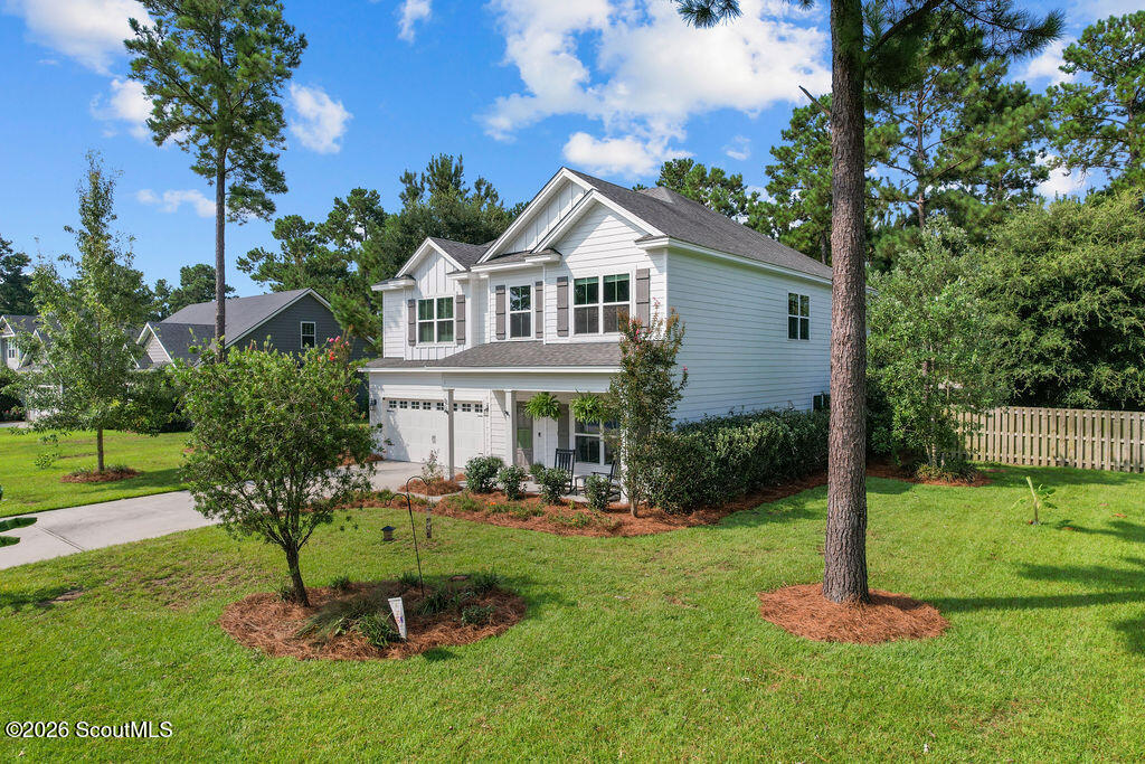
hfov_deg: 78.6
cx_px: 572
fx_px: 700
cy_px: 382
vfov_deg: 57.2
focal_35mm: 22
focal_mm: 8.38
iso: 130
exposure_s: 1/2000
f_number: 2.8
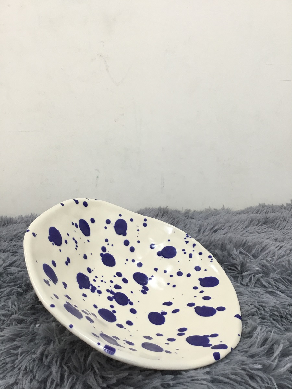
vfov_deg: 58.4
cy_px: 194
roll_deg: +3.4
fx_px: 349
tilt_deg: -15.8
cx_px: 146
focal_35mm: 31
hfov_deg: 45.4
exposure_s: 1/33
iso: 64
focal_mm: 3.3
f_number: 2.4
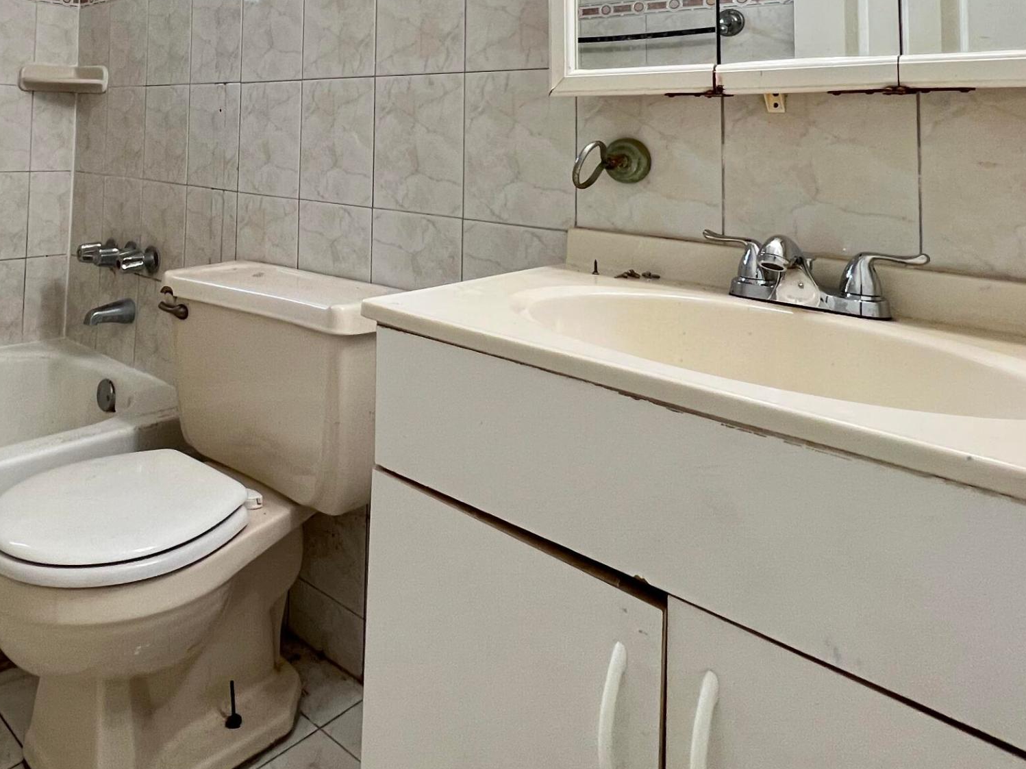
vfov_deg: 49.4
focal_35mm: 25
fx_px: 741
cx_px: 255
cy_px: 89
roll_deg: -1.9
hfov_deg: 65.1
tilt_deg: +1.9
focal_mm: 1.57
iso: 200
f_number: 1.8
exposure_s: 1/60
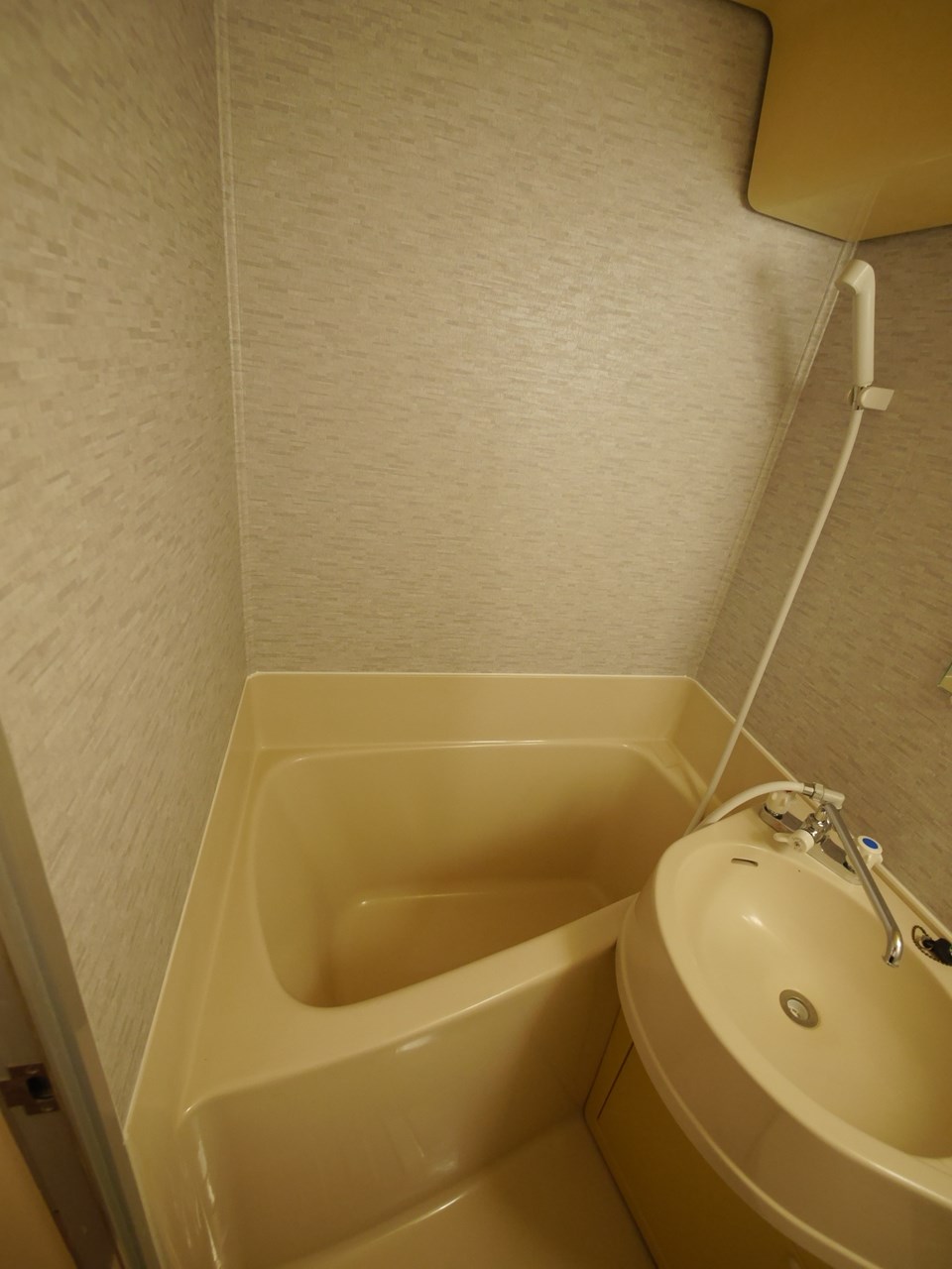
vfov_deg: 102.1
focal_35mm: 14
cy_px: 634
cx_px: 476
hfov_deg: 85.7
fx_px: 513
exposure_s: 1/60
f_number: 4
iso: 1250
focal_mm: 7
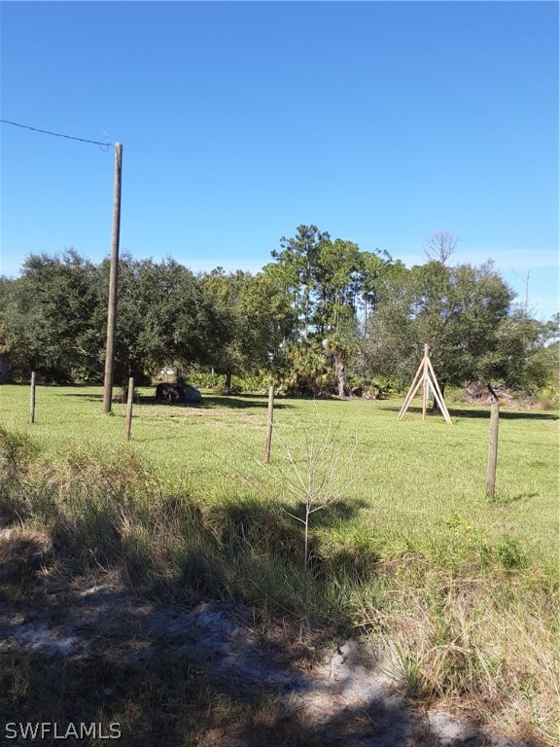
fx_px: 582
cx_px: 280
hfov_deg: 51.4
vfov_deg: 65.3
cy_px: 374
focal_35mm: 27
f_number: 1.9
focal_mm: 2.91
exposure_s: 1/1009
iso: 40
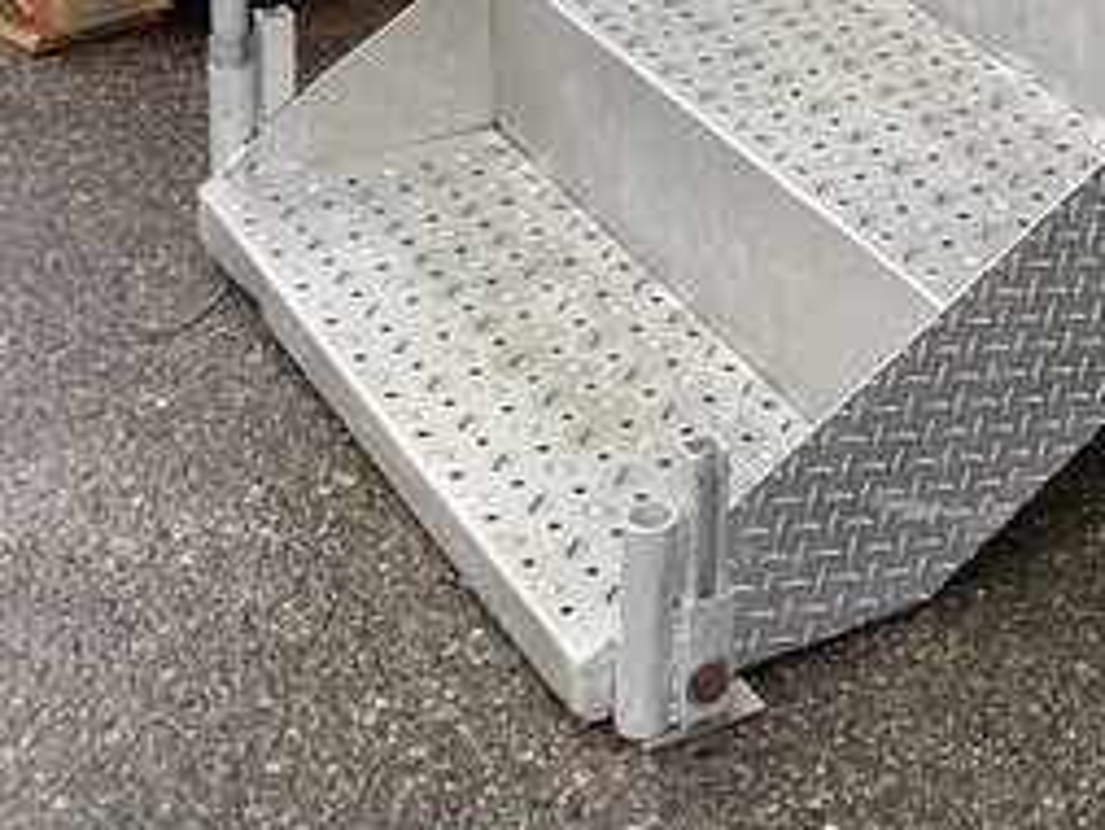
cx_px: 1358
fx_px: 2938
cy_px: -343
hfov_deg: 19.9
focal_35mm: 92
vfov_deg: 15.1
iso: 25
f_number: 2.4
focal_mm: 3.3
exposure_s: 1/220
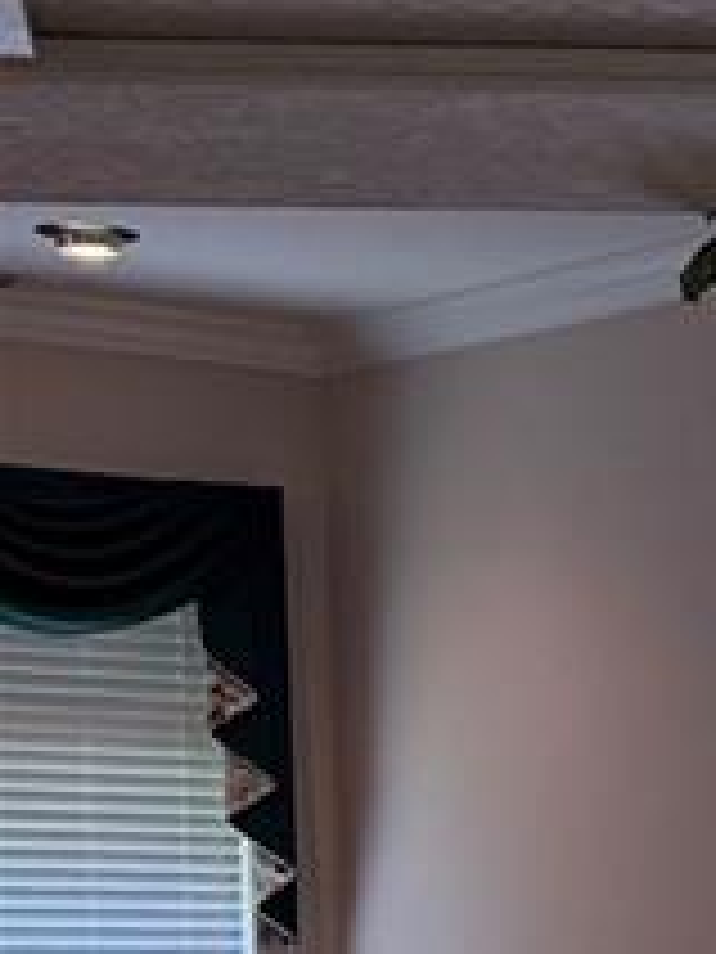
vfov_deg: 14.0
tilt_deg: -2.4
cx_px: 2022
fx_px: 3751
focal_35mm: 136
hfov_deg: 9.1
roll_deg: -0.8
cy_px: 1224
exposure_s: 1/159
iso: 200
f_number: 1.78
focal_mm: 6.76
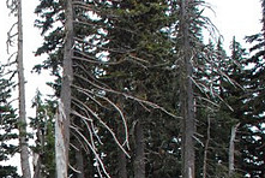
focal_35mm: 71
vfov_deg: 18.1
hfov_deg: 25.1
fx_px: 523
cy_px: 224
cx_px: -68
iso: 1600
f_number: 4
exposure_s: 1/4000
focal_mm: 18
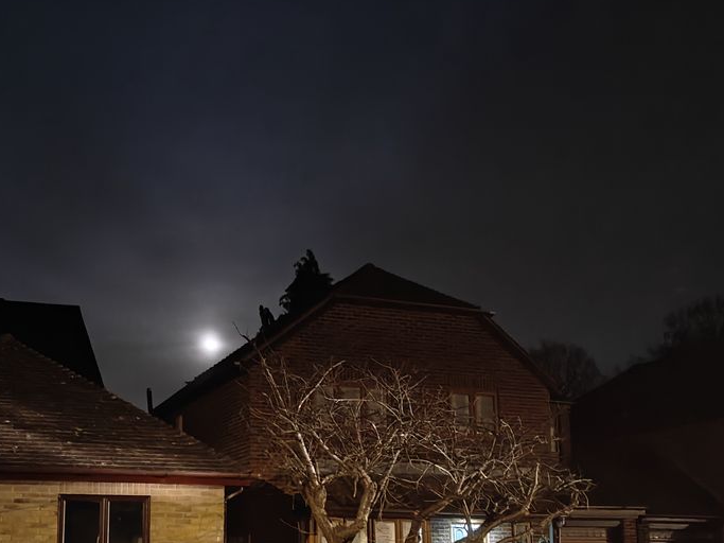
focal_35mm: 45
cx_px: 231
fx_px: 941
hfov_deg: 41.4
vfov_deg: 31.4
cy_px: 426
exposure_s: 1/7
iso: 10000
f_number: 1.8
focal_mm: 5.59
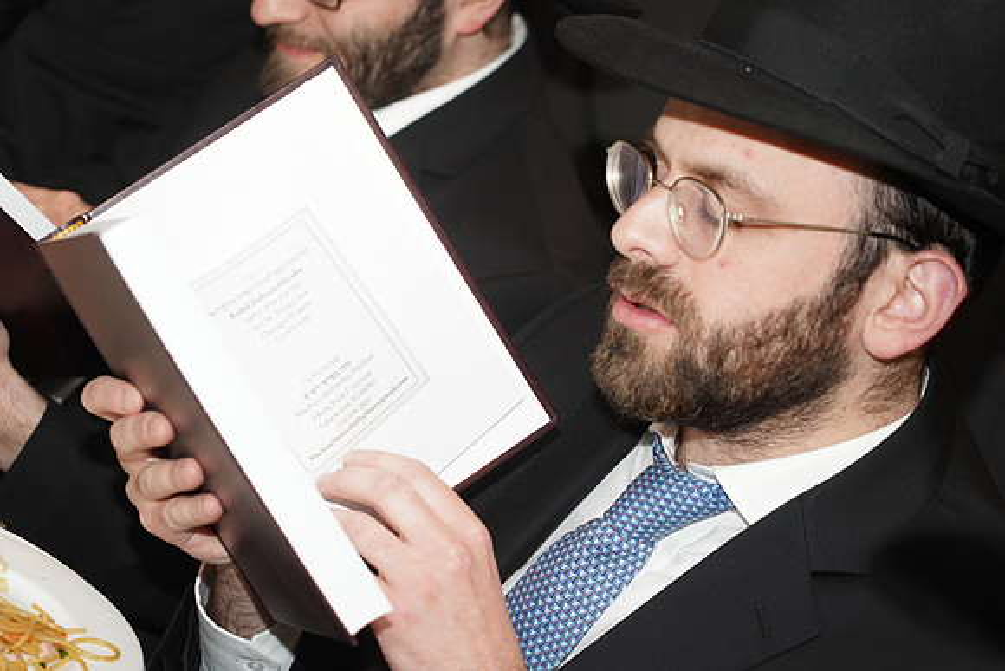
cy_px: 336
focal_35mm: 105
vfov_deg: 13.0
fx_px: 2932
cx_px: 502
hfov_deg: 19.5
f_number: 4.5
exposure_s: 1/80
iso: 1000
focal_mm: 105
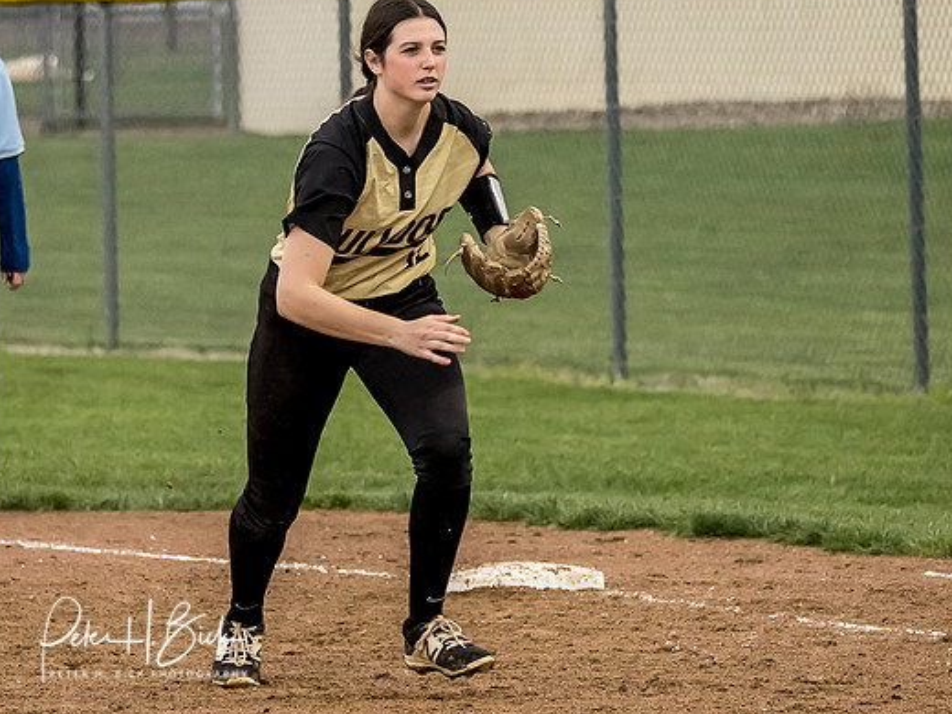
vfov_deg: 3.6
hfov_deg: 4.8
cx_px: 262
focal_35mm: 412
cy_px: 238
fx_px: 11331
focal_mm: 111
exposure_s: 1/1000
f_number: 3.6
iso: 1600
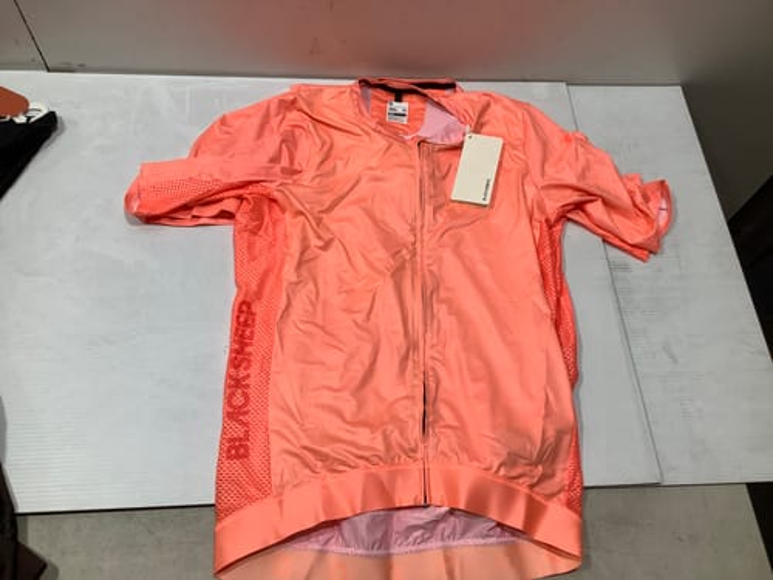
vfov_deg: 45.4
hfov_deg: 58.4
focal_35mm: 31
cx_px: 386
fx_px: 692
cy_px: 290
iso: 40
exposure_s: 1/100
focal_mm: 3.3
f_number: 2.4
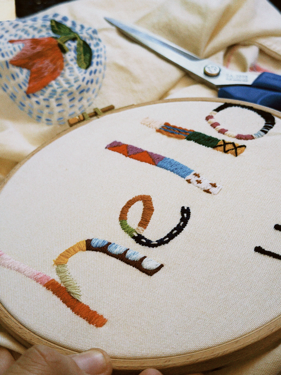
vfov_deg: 39.7
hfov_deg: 30.3
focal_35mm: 48
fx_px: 520
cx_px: 140
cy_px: 188
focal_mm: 6.76
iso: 64
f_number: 1.78
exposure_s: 1/681
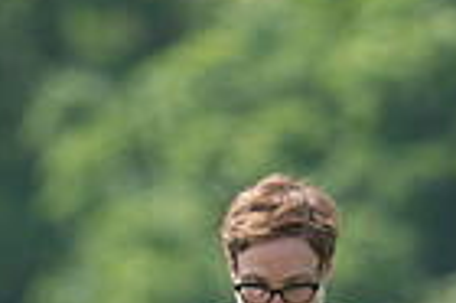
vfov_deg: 0.6
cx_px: 394
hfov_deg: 0.8
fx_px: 31465
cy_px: 582
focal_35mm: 2487
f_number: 6.3
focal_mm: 600
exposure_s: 1/4000
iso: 2000
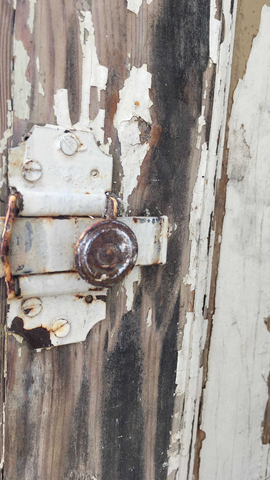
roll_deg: +2.5
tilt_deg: +3.2
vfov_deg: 61.0
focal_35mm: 32
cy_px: 239
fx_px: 407
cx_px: 152
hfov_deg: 36.6
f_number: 2.2
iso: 32
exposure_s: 1/100
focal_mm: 4.15
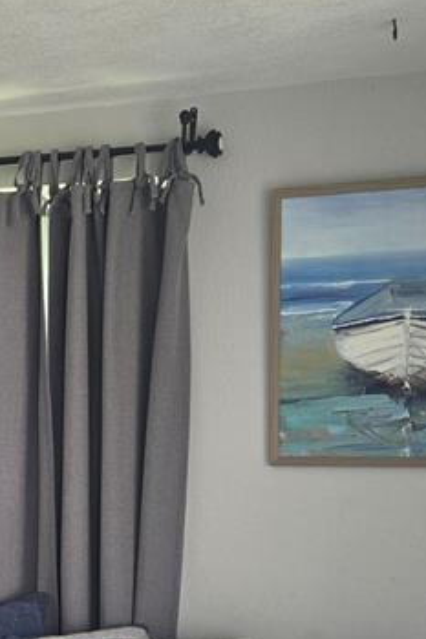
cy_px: 533
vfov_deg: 28.1
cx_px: 102
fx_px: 1244
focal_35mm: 70
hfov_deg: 19.3
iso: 125
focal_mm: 5.4
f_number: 1.8
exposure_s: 1/180
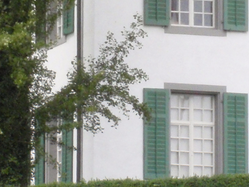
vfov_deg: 2.6
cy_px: -69
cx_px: 146
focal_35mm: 580
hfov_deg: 3.4
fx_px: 4173
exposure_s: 1/160
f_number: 13
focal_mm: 21.57
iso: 400
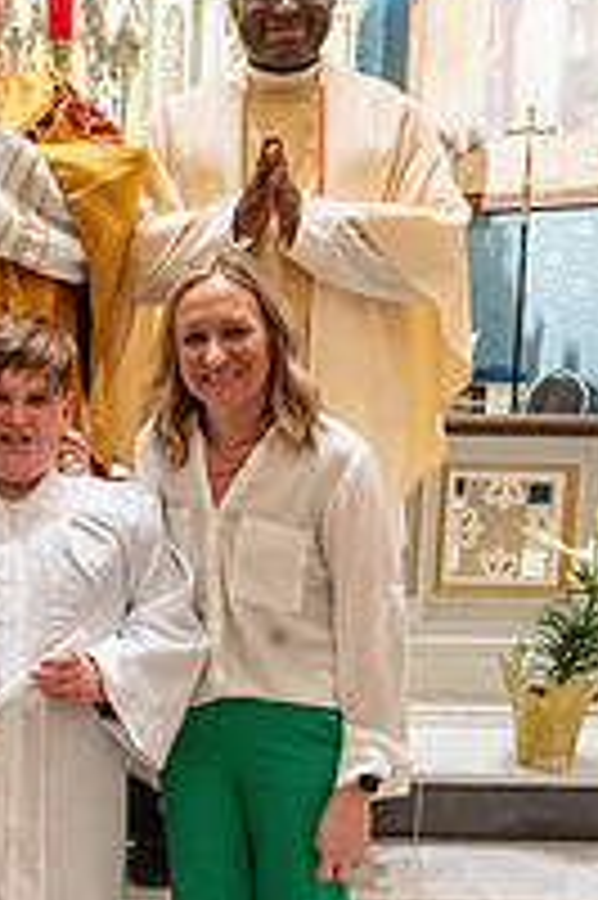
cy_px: 585
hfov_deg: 23.9
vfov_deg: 36.6
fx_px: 1348
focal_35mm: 54
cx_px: -4
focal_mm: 24
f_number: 8
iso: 5000
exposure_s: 1/60
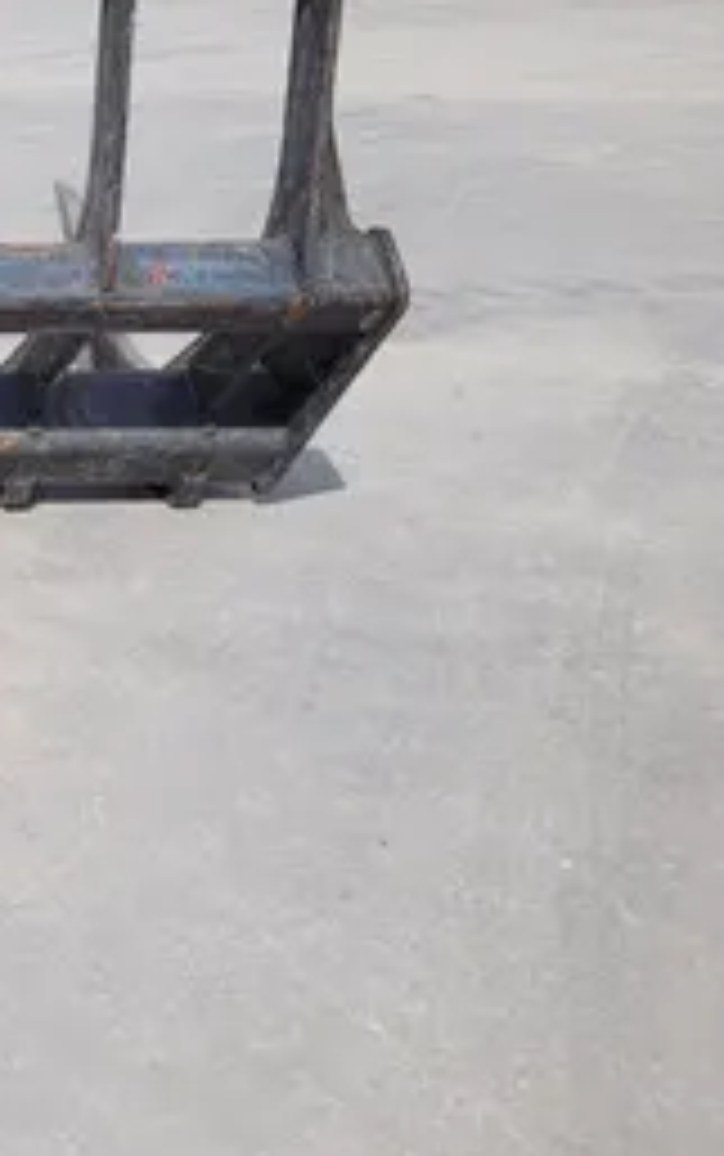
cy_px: 313
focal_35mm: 59
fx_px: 1860
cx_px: -508
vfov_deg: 33.9
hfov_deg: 18.2
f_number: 1.8
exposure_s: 1/2565
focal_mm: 5.4
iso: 40
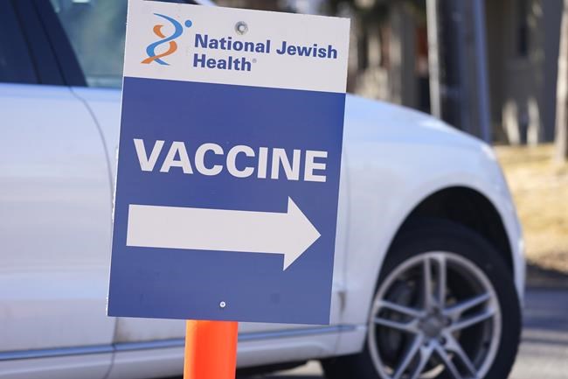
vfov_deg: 9.7
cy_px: 190
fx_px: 2224
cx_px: 284
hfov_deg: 14.6
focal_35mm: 141
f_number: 5
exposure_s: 1/400
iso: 200
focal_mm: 141
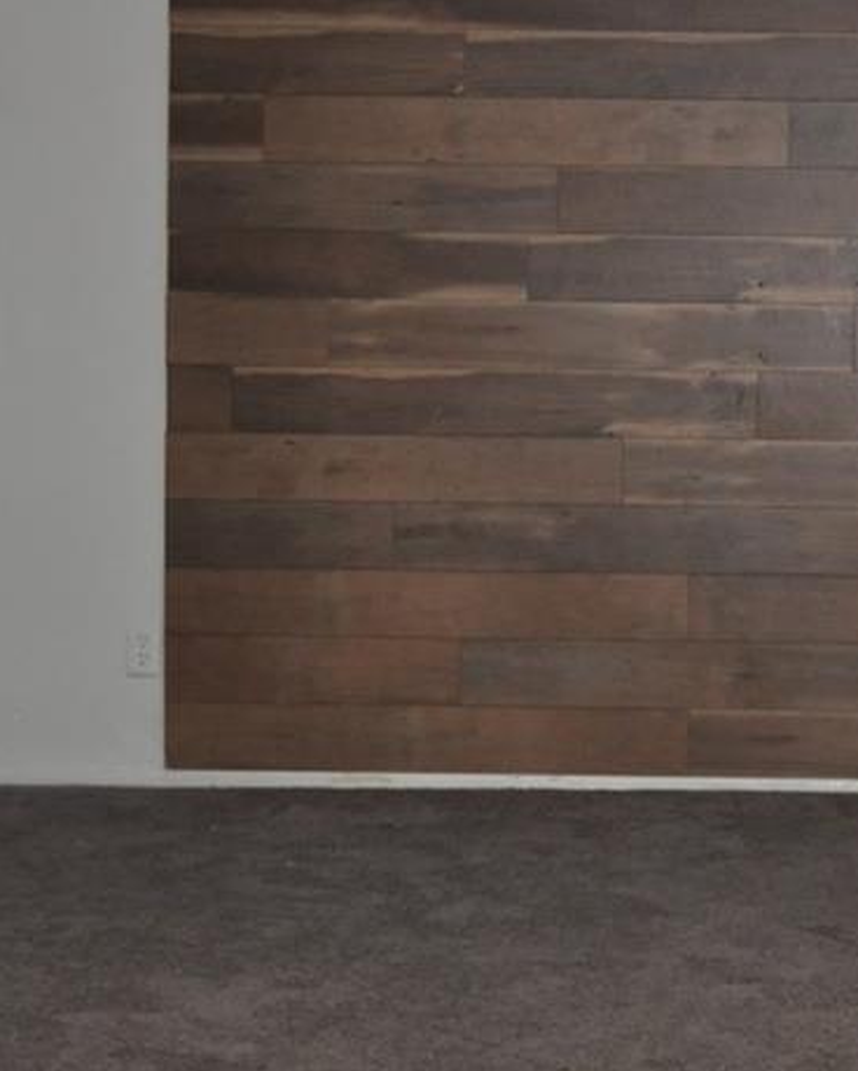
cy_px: 262
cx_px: 893
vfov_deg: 17.7
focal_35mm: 108
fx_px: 3425
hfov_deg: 14.0
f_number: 4.5
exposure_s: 1/60
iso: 800
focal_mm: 22
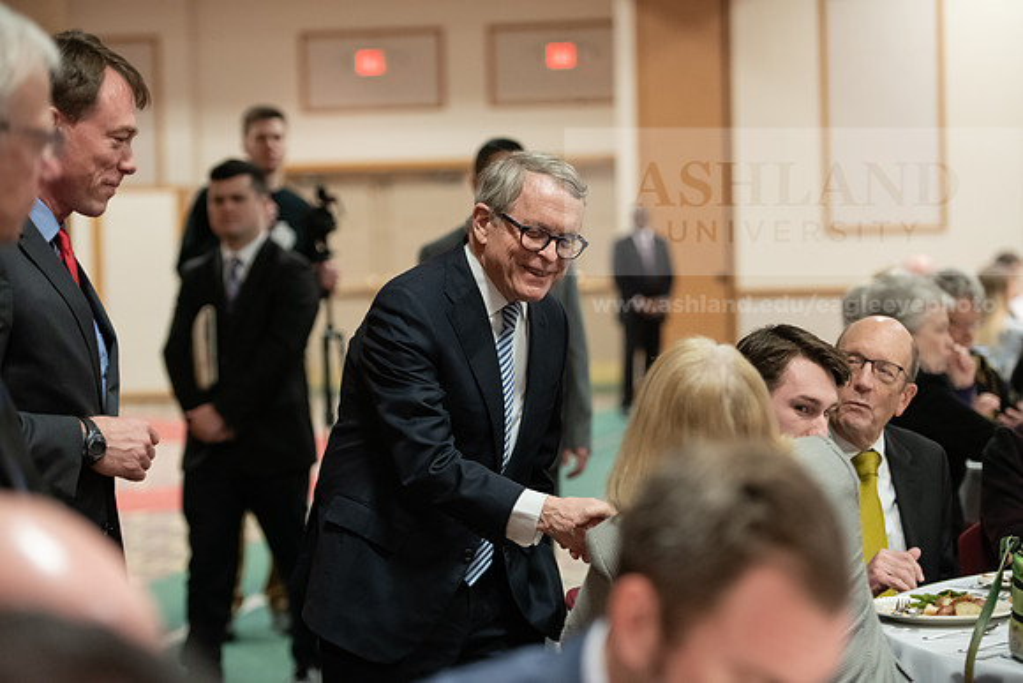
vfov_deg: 13.7
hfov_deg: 20.4
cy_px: 342
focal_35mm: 100
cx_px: 512
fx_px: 2842
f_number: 3.2
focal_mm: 100
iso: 3200
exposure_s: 1/200
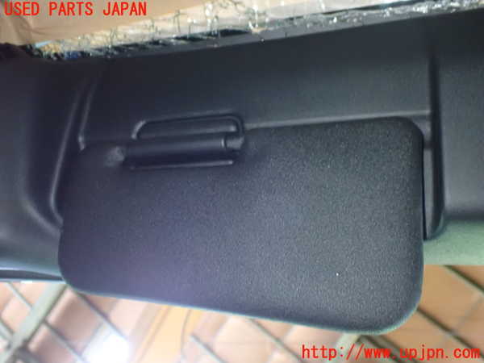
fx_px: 503
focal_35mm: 36
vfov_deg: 39.7
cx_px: 242
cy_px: 182
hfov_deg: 51.4
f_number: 2.5
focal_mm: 6.37
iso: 1600
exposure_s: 1/40
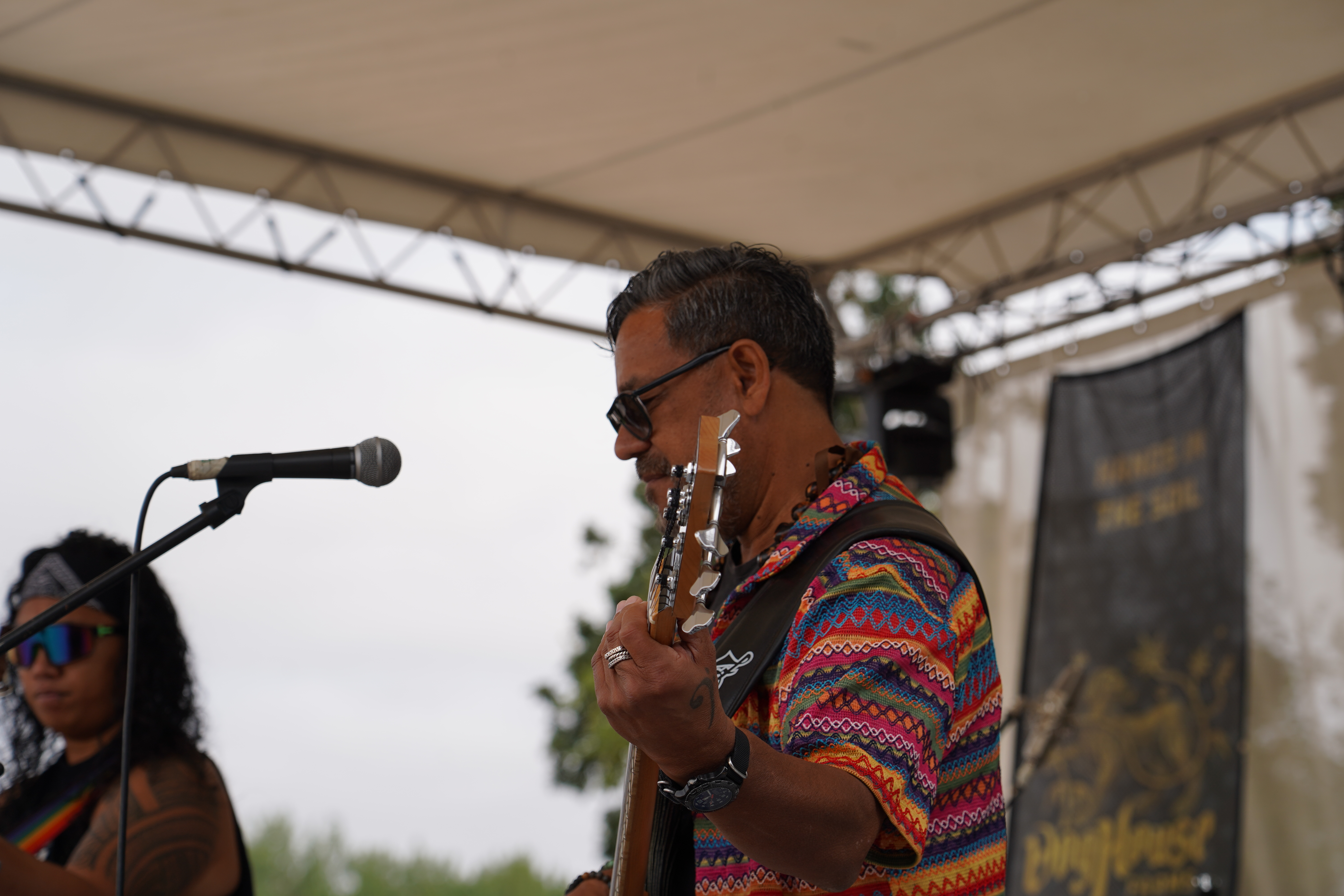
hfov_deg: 19.5
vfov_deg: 13.0
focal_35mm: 105
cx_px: 672
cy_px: 448
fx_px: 3920
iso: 100
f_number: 5.6
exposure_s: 1/320
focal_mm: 105
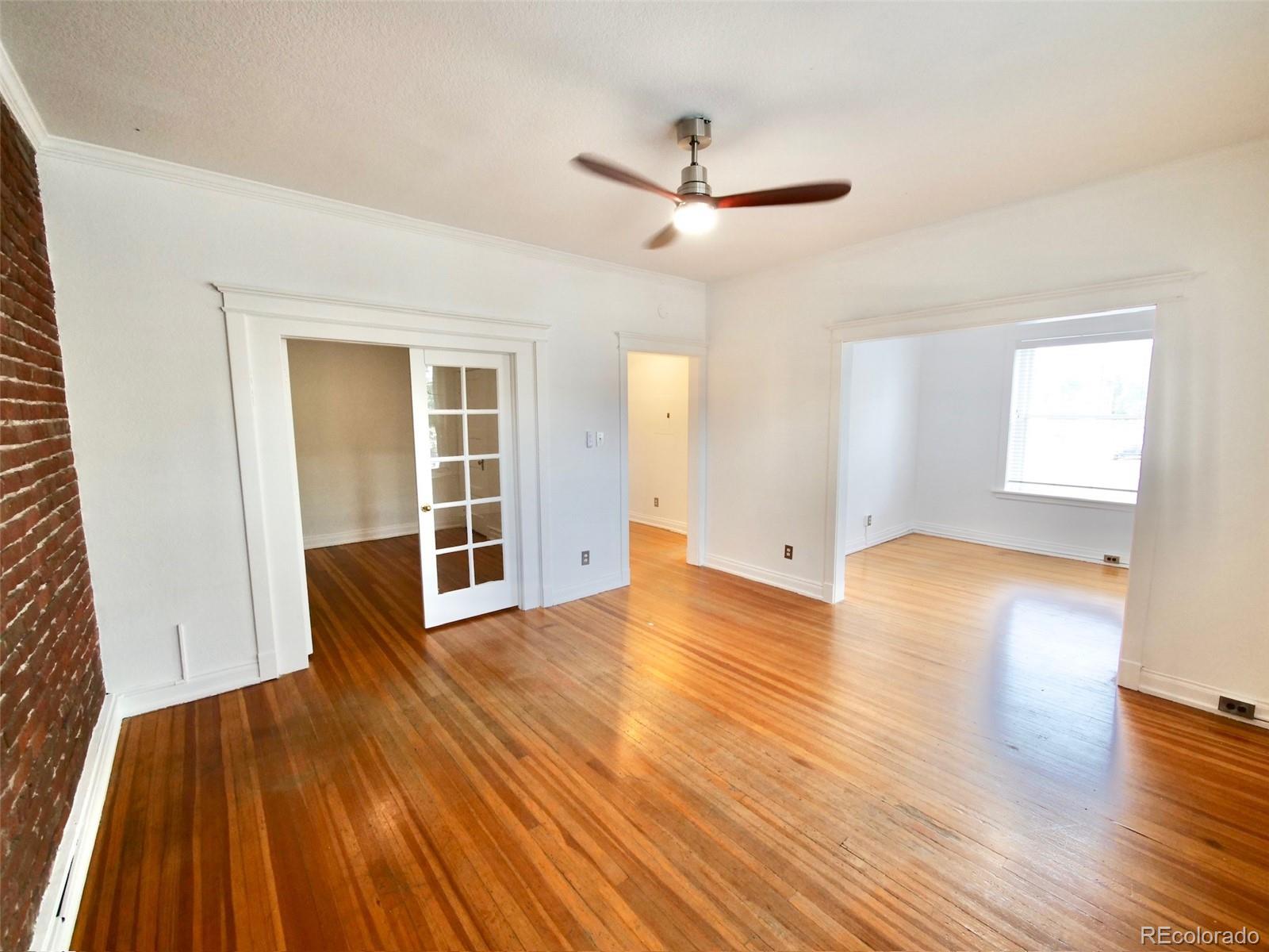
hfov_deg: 102.1
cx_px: 634
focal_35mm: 14
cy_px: 476
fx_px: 513
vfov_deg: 85.7
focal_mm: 7
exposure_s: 1/60
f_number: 4
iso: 500
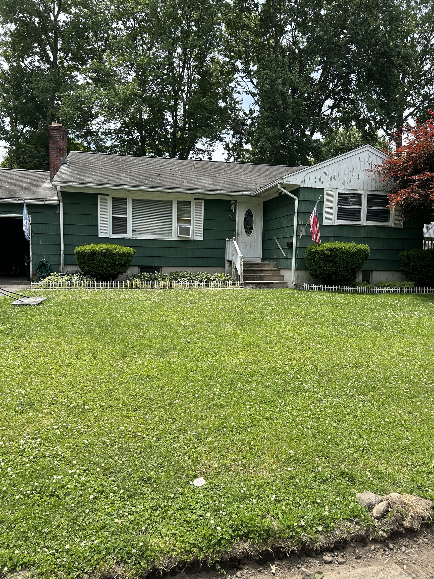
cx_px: 217
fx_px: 435
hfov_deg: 53.1
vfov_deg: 67.3
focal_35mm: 26
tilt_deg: -4.3
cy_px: 290
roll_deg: -1.5
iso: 50
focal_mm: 5.7
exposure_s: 1/1669
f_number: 1.5
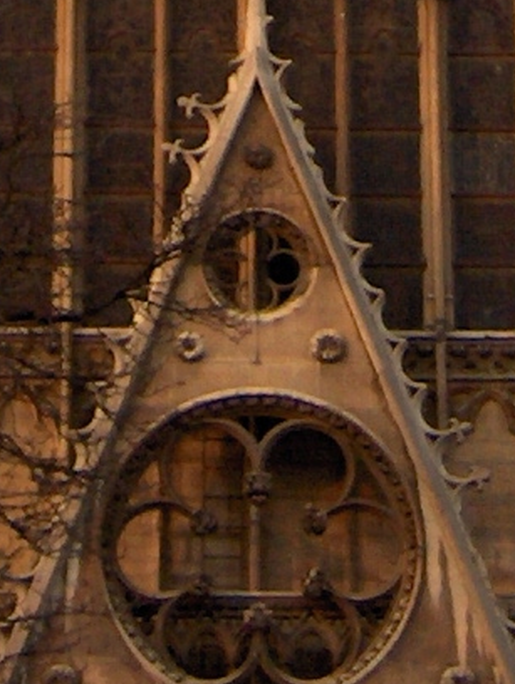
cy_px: -895
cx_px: 163
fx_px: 4909
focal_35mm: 248
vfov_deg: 7.5
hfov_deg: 6.0
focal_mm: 8
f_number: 2.8
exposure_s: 1/314
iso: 100
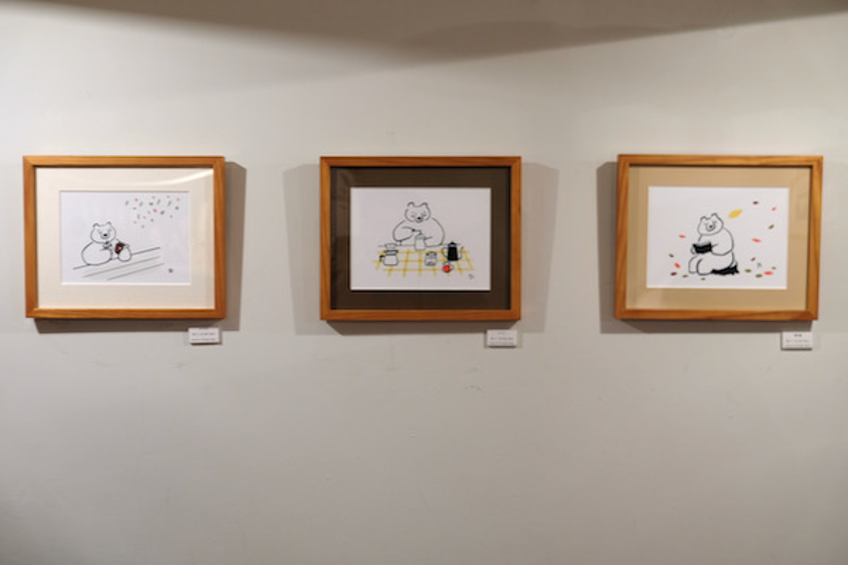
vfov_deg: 28.6
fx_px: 1107
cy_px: 282
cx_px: 424
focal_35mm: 47
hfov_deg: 41.9
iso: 200
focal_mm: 31.5
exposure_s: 1/20
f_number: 3.6
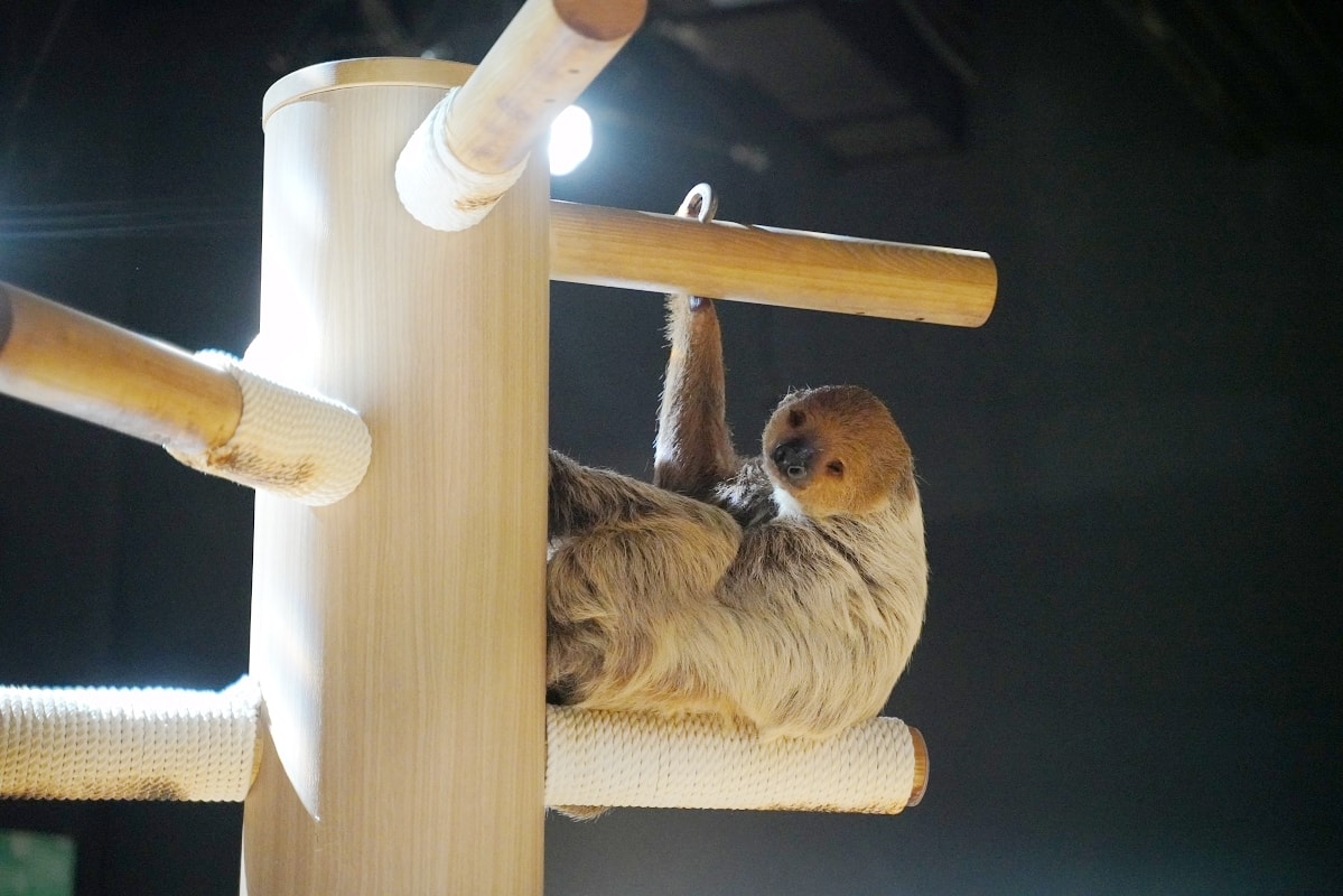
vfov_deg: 18.2
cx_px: 672
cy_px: 448
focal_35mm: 75
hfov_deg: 27.0
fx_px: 2798
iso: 12800
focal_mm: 75
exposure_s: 1/80
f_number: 2.8
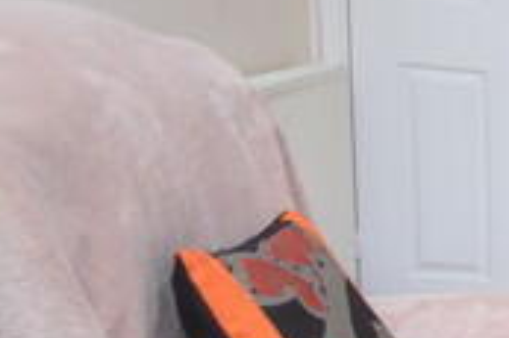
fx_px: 1257
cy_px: 392
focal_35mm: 89
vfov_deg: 14.9
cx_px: 1221
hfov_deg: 14.6
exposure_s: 1/60
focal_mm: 10
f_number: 4.5
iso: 720
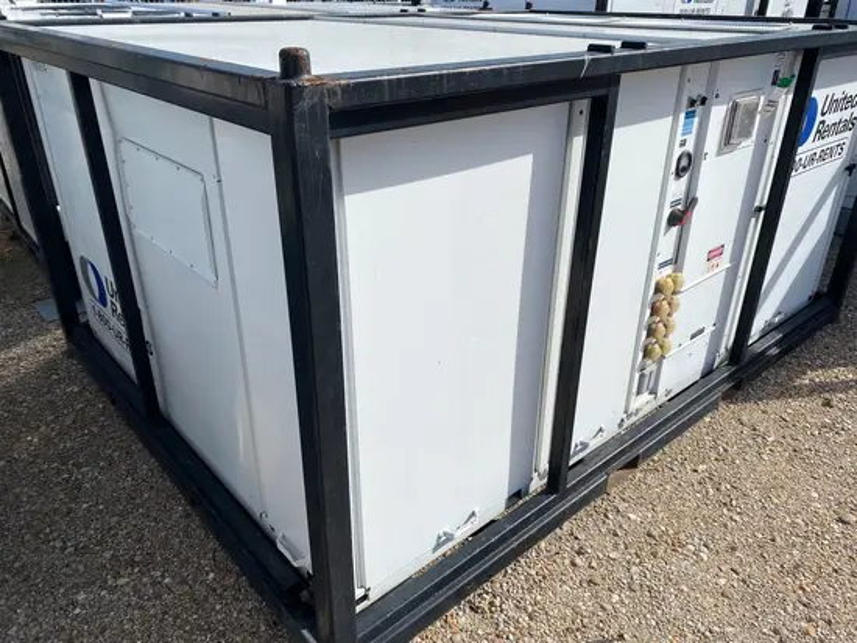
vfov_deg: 53.1
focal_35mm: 26
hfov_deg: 67.3
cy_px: 322
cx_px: 428
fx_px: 644
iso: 32
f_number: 1.8
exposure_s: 1/4608
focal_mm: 4.25
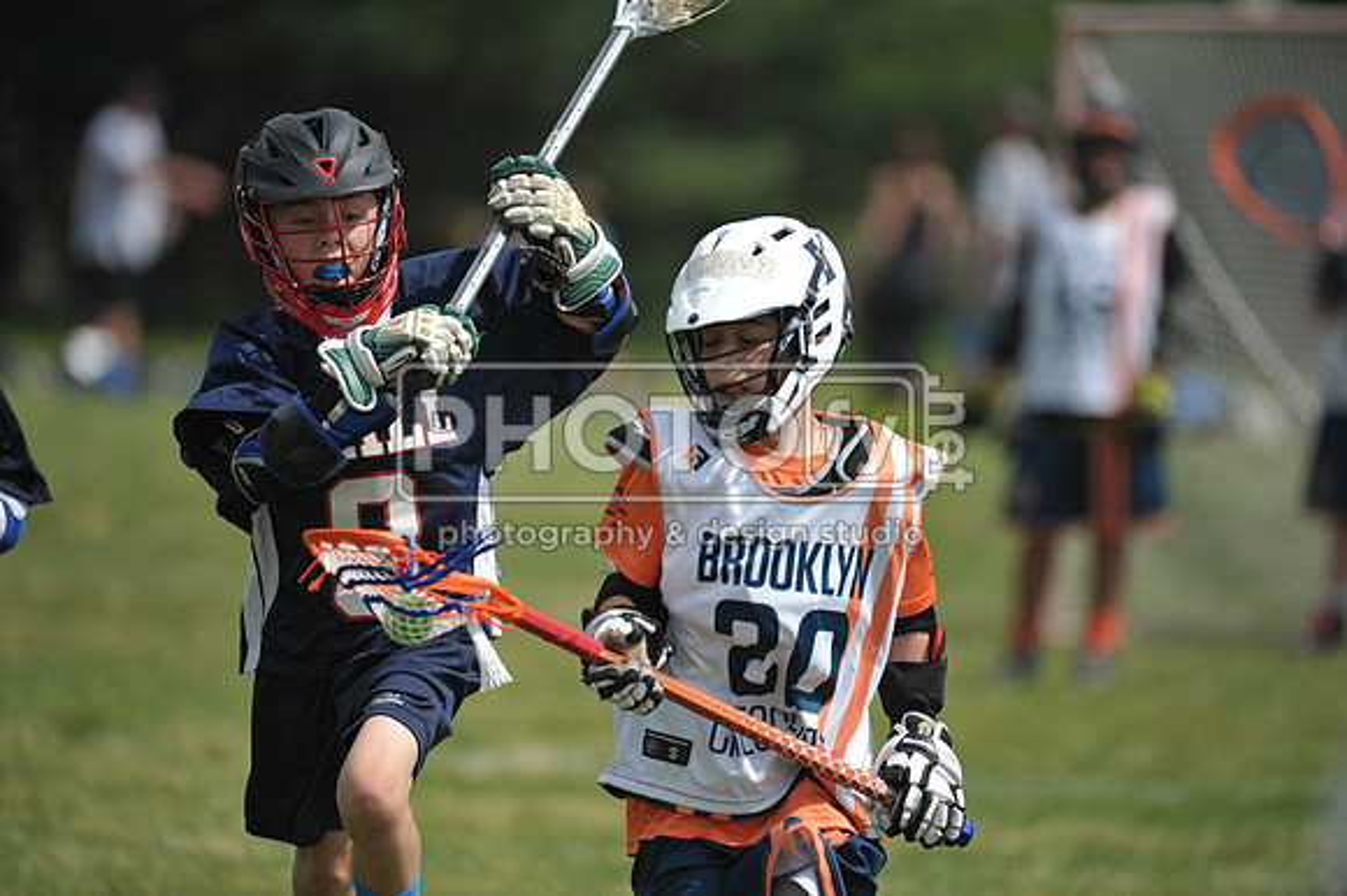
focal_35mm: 400
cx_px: 674
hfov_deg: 5.2
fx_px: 14958
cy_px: 448
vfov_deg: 3.4
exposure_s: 1/4000
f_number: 4
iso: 640
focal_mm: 400
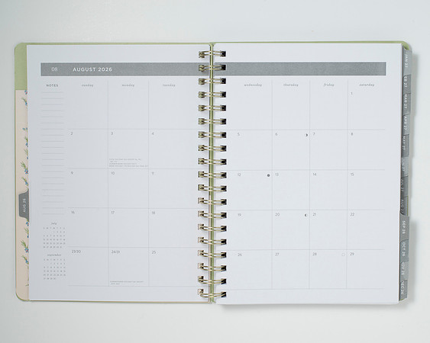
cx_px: 229
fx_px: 808
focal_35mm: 64
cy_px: 181
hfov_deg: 29.8
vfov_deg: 24.0
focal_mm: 50
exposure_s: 1/200
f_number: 9
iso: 200
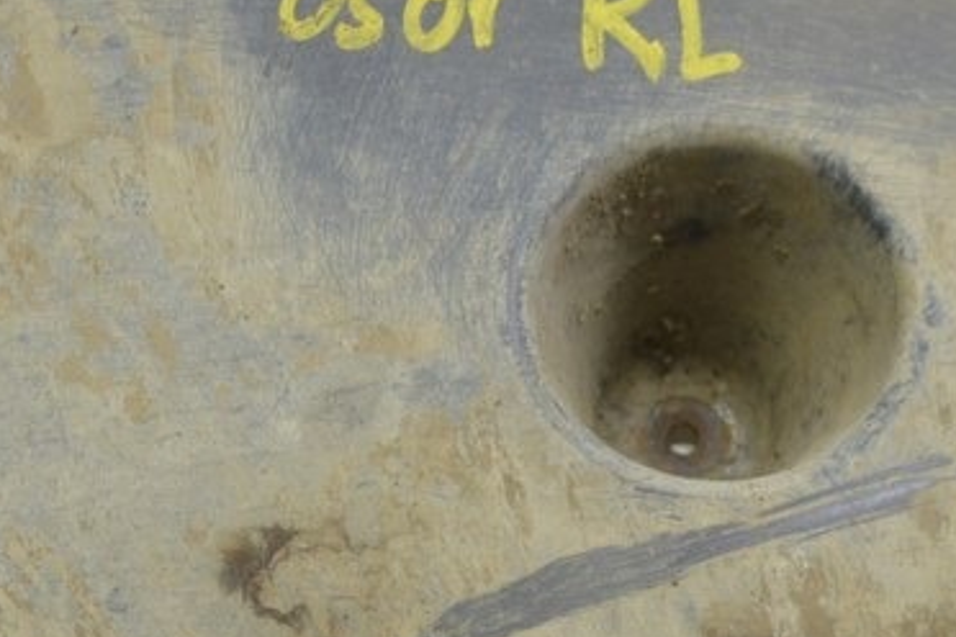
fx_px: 2957
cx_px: 360
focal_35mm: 111
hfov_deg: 18.3
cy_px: 435
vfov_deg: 12.3
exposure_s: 1/20
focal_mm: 27
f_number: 5.6
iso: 400
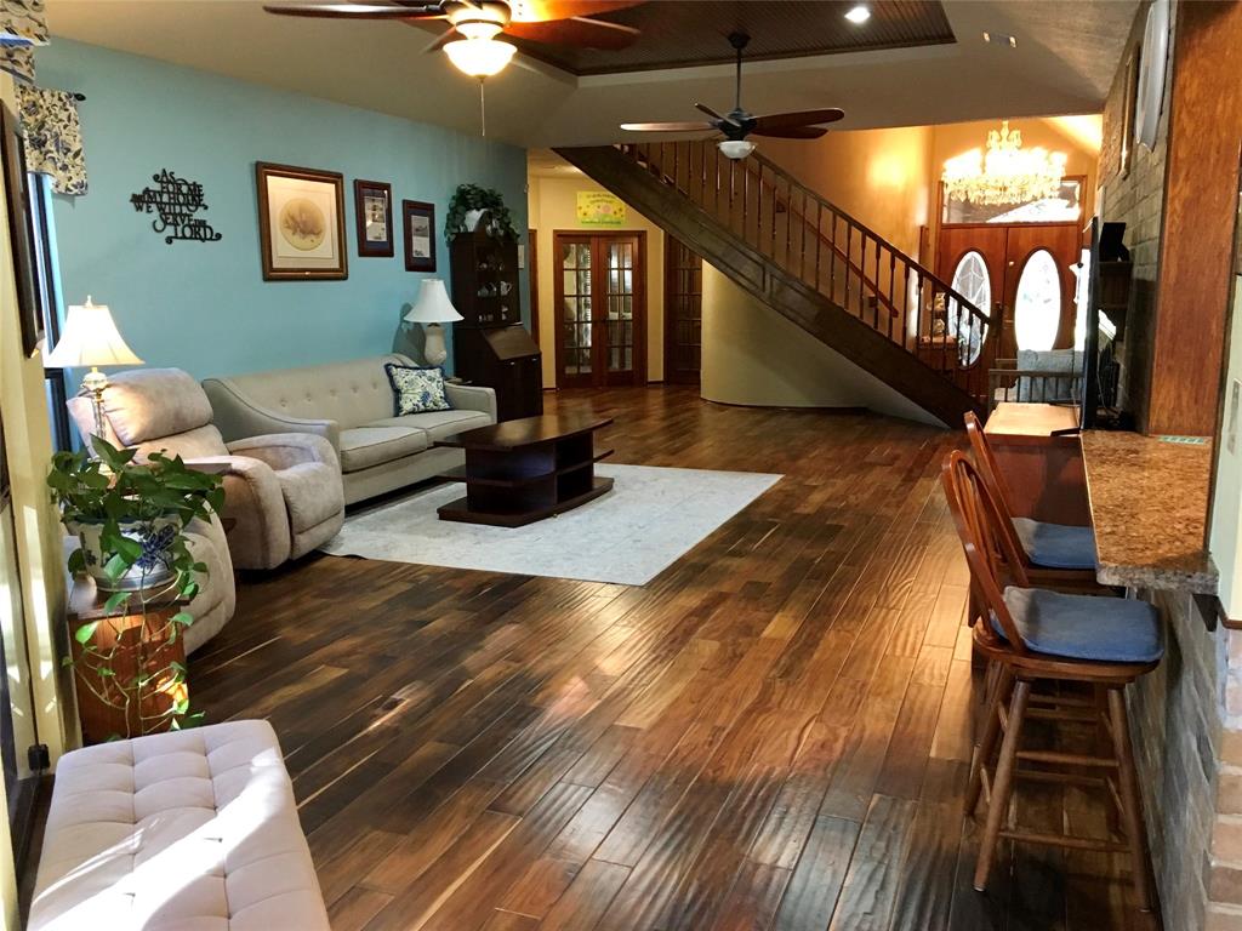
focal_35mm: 29
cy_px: 466
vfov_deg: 48.2
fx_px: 1041
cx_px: 621
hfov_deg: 61.7
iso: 200
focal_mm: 4.15
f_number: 2.2
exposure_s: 1/30
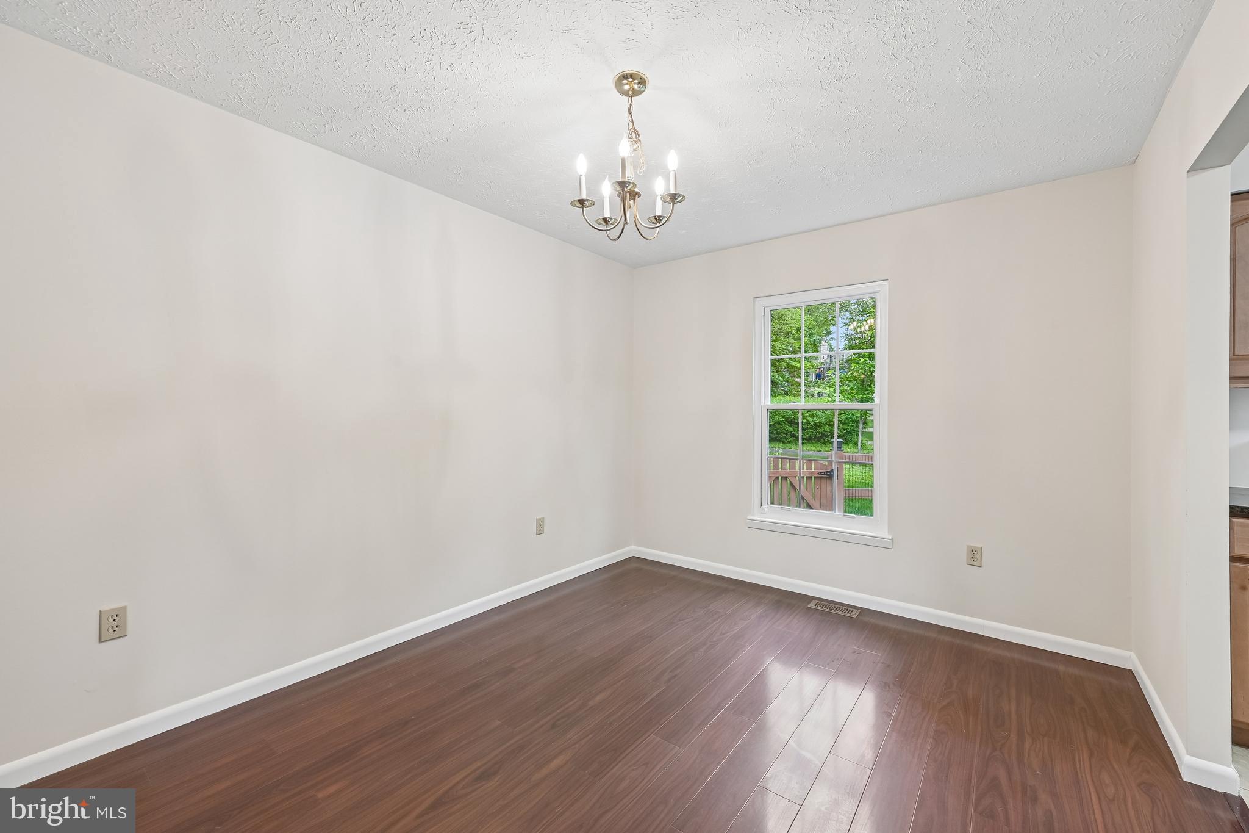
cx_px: 624
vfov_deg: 81.2
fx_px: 486
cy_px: 416
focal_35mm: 14
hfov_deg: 104.3
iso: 400
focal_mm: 14
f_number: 8
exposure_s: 1/8
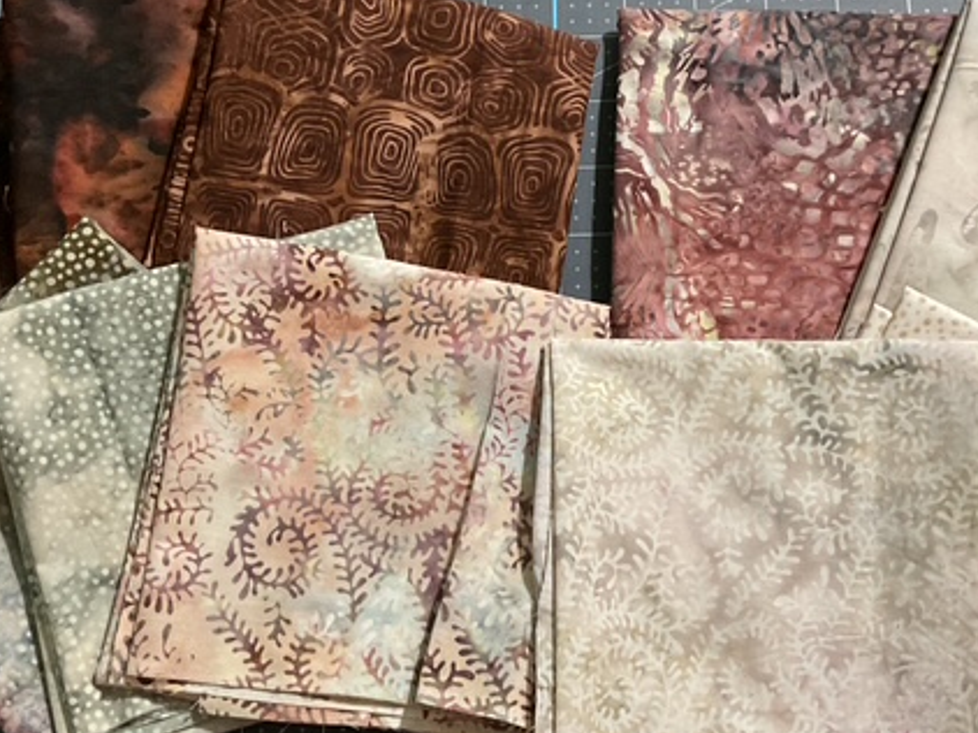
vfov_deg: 32.8
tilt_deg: -74.9
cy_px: 397
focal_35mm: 44
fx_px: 1242
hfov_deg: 42.9
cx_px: 521
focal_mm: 3
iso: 200
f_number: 1.8
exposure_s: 1/60
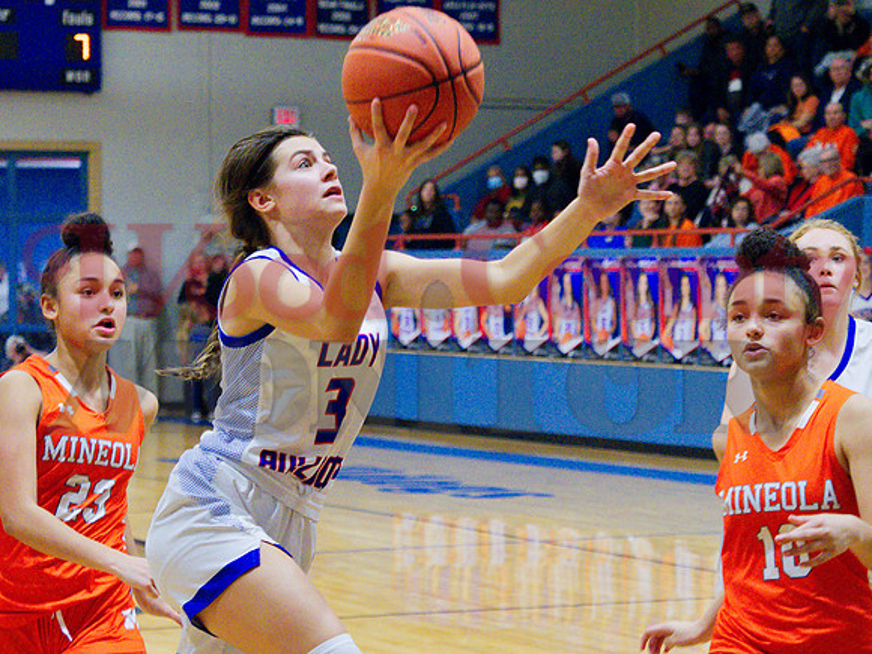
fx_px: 2015
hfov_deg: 24.4
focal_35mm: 80
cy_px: 327
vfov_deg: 18.4
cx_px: 436
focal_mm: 40
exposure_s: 1/500
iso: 6400
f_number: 2.8
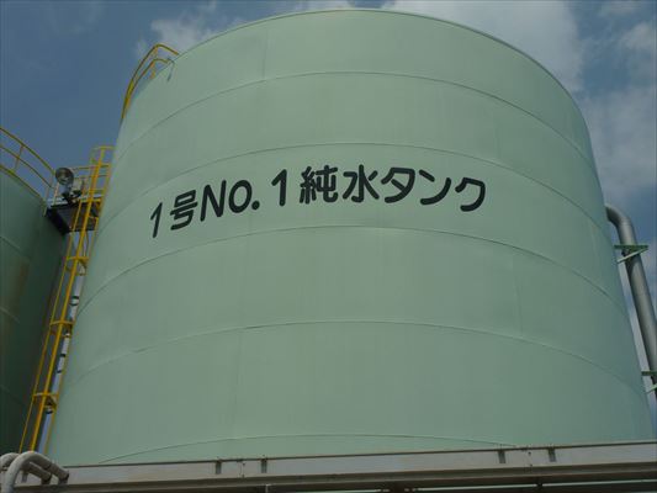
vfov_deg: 36.0
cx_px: 328
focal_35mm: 40
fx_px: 759
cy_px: 246
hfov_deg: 46.8
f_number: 6.3
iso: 80
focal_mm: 6.5
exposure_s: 1/1000
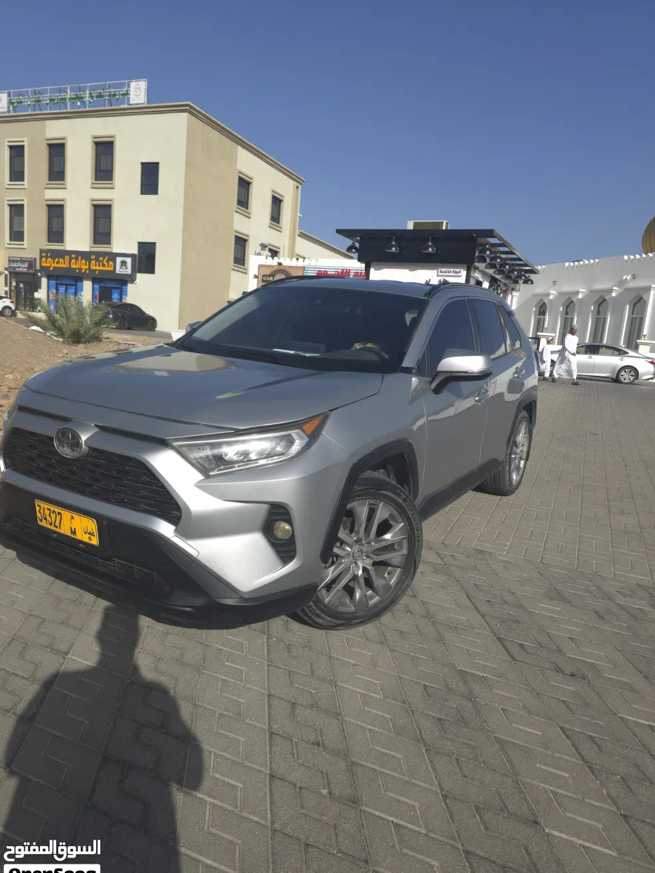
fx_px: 606
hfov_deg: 56.8
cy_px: 448
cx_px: 329
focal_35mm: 24
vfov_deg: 71.6
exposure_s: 1/538
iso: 12
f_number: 1.7
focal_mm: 6.3
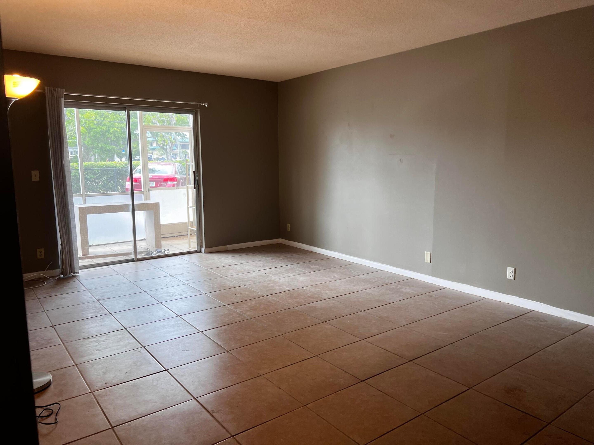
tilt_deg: -8.7
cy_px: 222
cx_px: 297
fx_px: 446
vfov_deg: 53.1
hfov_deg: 67.3
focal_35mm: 26
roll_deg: +1.6
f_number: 1.5
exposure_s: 1/120
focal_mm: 5.7
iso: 64
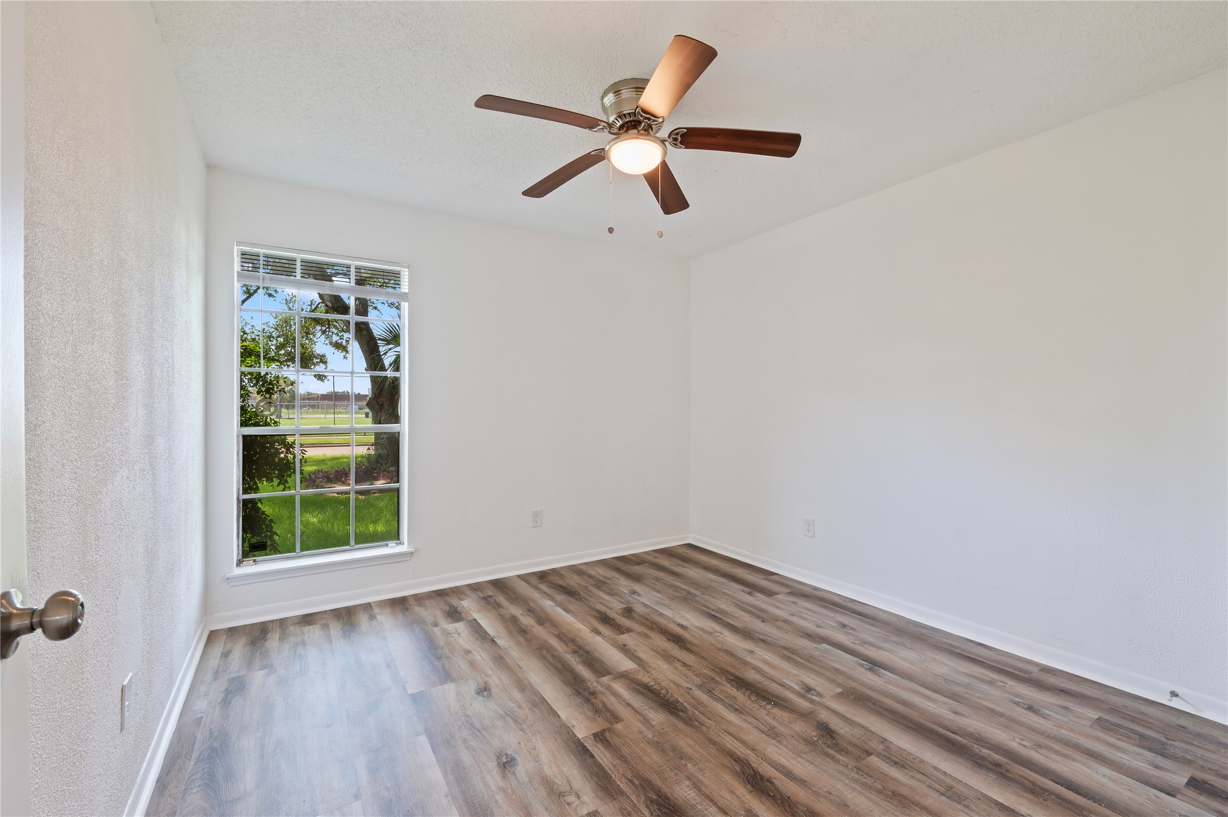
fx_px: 511
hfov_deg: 100.4
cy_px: 408
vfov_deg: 77.2
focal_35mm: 15
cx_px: 614
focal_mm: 15
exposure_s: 1/3
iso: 125
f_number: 6.3
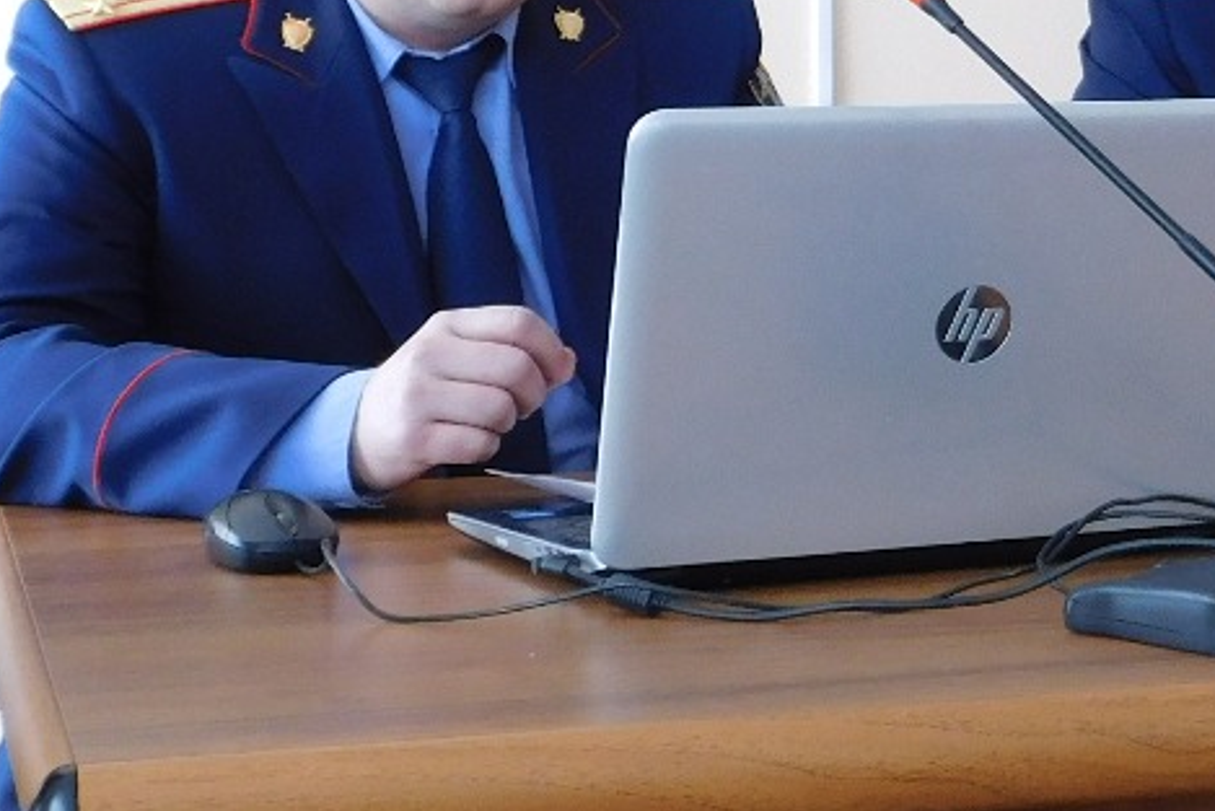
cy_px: 101
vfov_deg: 11.9
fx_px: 3882
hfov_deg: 16.9
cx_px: 1500
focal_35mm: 115
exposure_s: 1/30
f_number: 3.5
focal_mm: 6.3
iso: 140
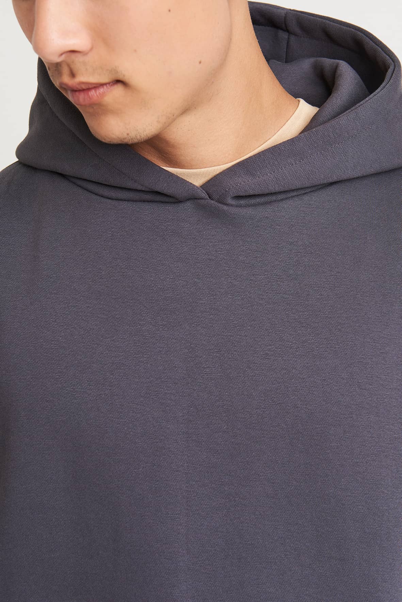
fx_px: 1171
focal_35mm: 70
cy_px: 301
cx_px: 201
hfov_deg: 19.5
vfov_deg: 28.8
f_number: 11
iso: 160
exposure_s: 1/160
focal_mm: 70
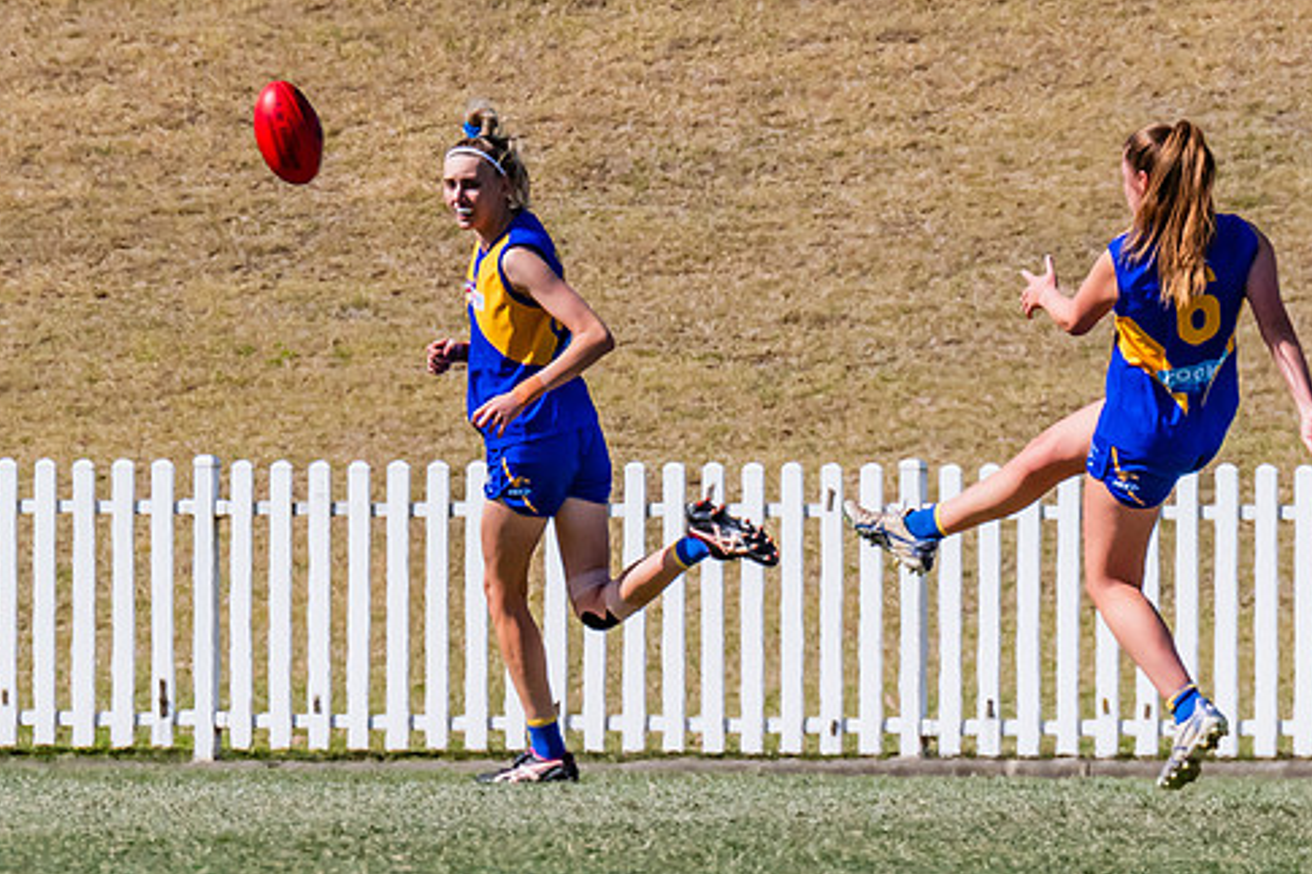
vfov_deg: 1.2
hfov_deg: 1.7
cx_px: 1075
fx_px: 43060
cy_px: 453
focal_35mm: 1182
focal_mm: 420
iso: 800
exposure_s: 1/1600
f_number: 13
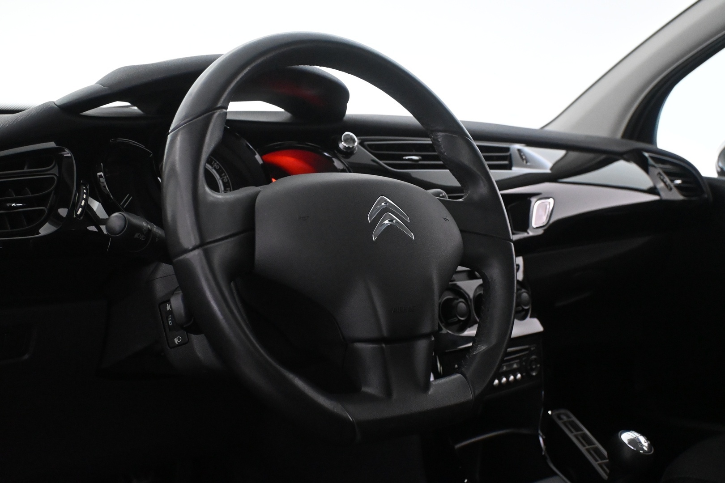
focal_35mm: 41
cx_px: 362
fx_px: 831
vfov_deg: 32.4
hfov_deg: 47.2
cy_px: 242
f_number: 4.5
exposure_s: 1/60
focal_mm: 27.5
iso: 5600
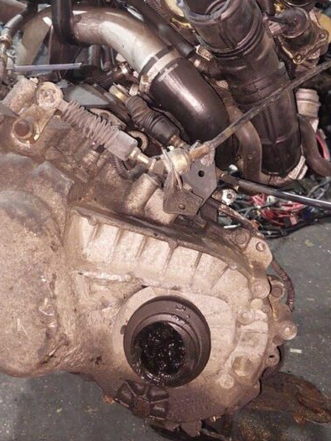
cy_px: 168
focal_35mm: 39
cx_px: 152
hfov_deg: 36.8
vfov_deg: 47.5
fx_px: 497
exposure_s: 1/50
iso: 500
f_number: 1.8
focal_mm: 5.23
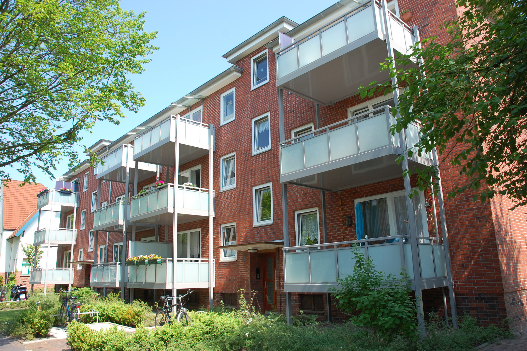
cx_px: 264
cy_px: 176
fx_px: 395
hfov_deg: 67.4
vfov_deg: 47.8
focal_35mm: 27
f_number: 7.1
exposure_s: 1/200
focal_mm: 18
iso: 200
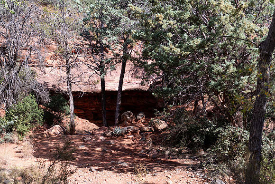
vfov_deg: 19.5
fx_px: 535
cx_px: 138
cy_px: 92
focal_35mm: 70
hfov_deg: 28.8
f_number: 2.8
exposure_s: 1/640
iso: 100
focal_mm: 70
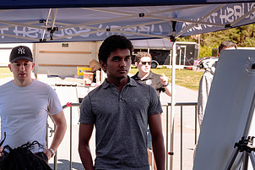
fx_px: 510
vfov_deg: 18.8
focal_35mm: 72
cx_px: 14
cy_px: 115
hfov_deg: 26.9
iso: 64
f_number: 4.5
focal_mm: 33
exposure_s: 1/125
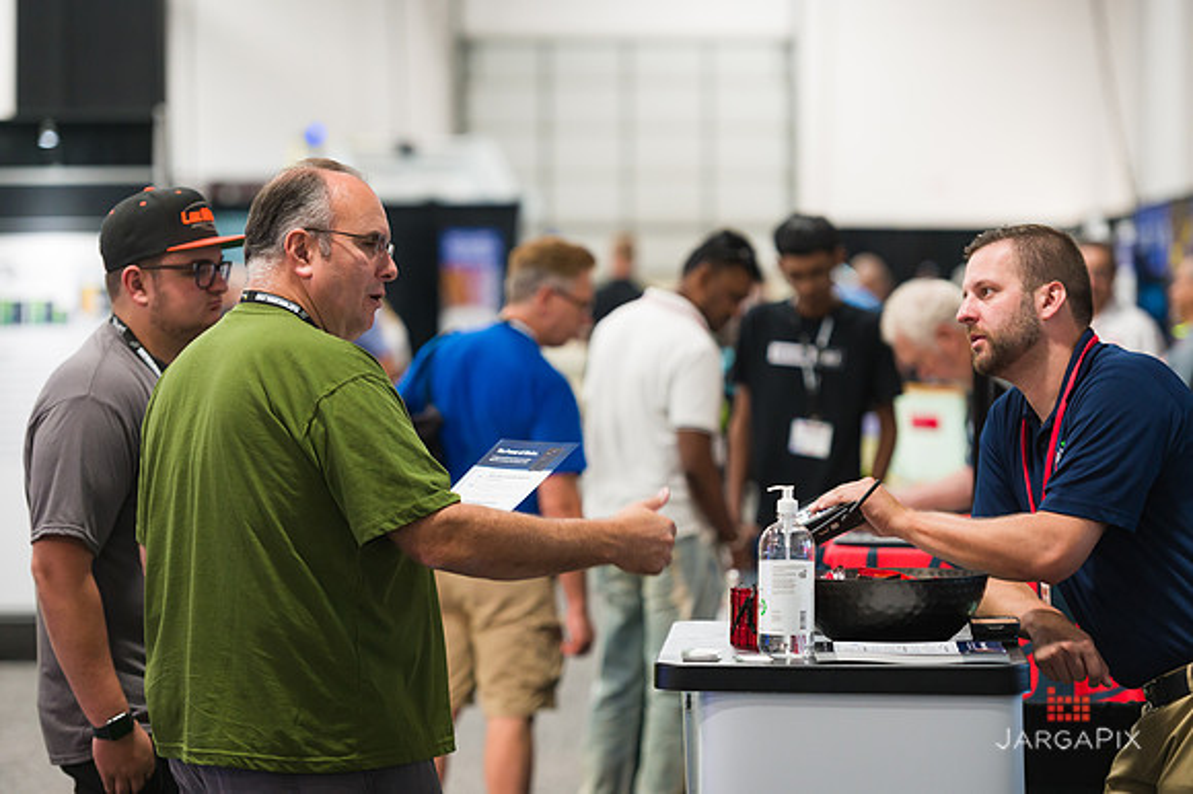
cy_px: 397
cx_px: 596
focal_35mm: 135
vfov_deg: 10.1
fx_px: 4471
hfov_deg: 15.2
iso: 1600
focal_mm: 135
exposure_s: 1/125
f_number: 3.2
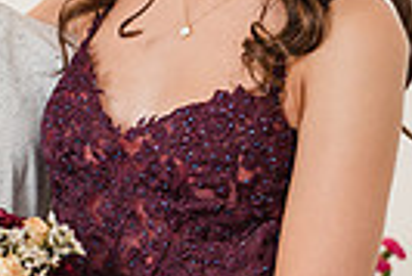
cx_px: -195
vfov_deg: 6.0
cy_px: 73
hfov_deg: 8.7
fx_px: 2647
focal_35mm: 231
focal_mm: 53
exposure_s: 1/250
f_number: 3.2
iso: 1000
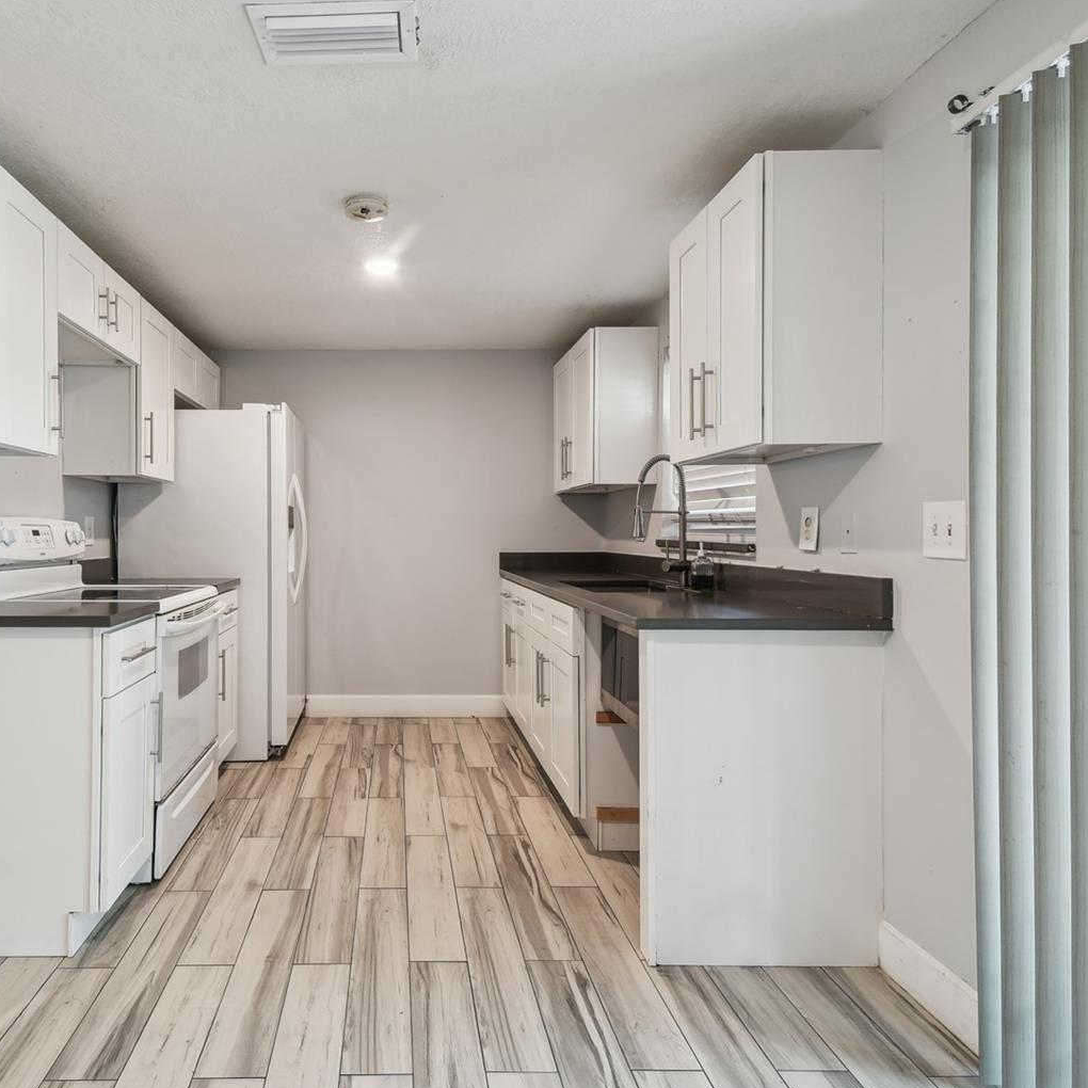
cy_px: 527
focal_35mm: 20
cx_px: 398
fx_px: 711
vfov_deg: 74.8
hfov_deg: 73.4
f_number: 7.1
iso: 100
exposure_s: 1/2
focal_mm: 10
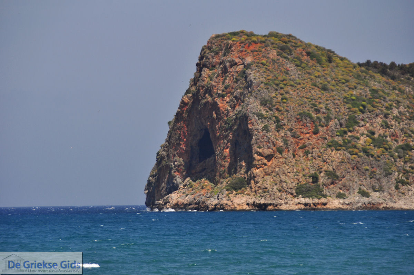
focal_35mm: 300
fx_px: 3446
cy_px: 138
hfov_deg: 6.9
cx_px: 207
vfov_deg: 4.6
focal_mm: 200
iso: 200
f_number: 6.3
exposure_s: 1/2000
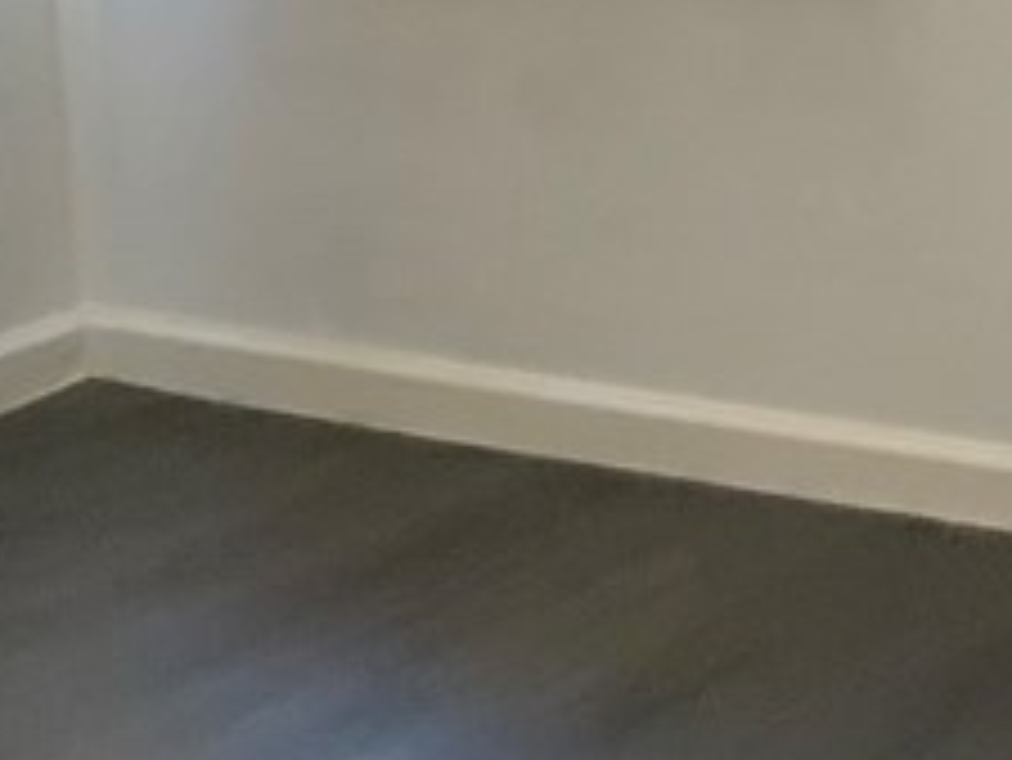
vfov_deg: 11.2
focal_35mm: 132
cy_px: 621
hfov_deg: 14.9
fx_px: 3861
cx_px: 544
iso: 200
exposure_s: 1/60
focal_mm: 3
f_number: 1.8
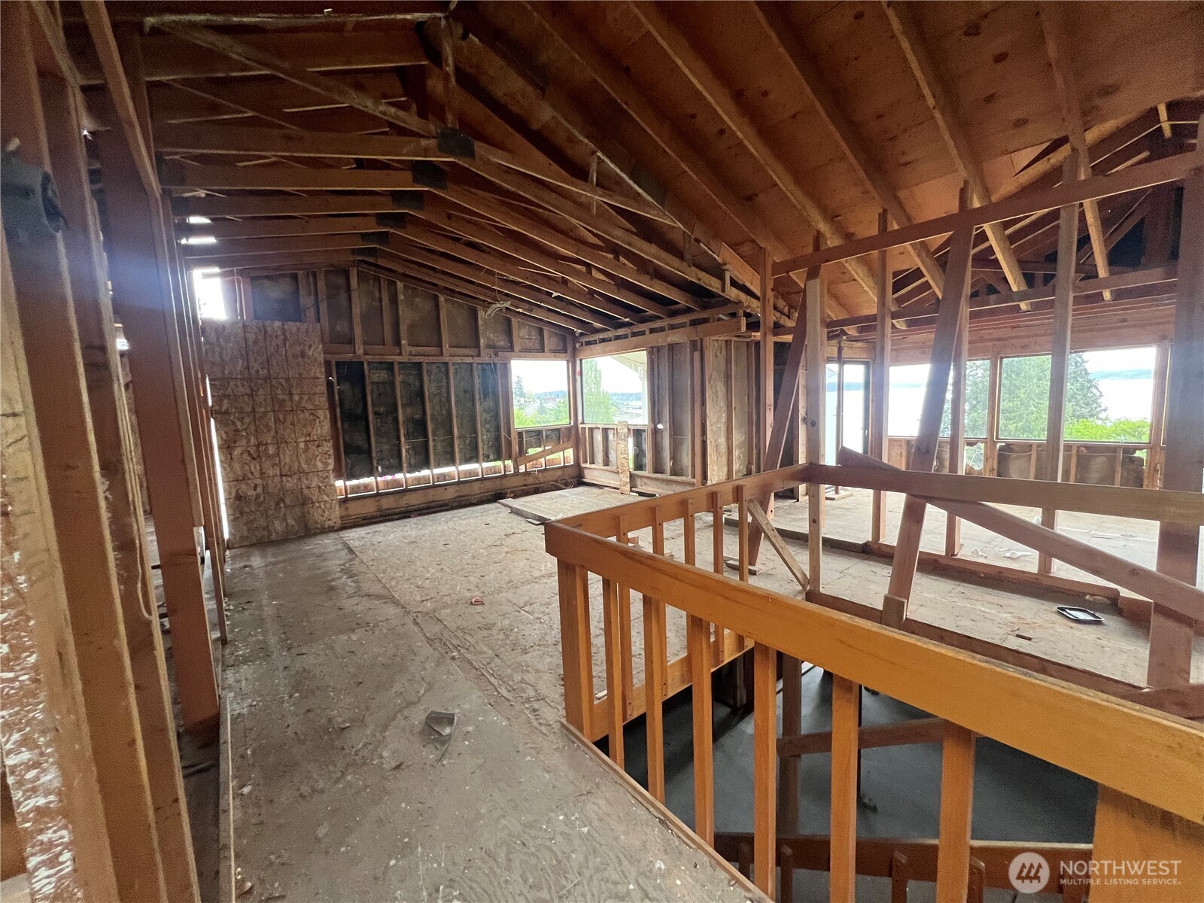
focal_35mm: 13
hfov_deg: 106.2
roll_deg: +2.9
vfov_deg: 89.9
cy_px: 452
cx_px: 602
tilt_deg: -5.8
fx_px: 452
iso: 250
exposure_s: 1/90
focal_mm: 1.57
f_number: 1.8
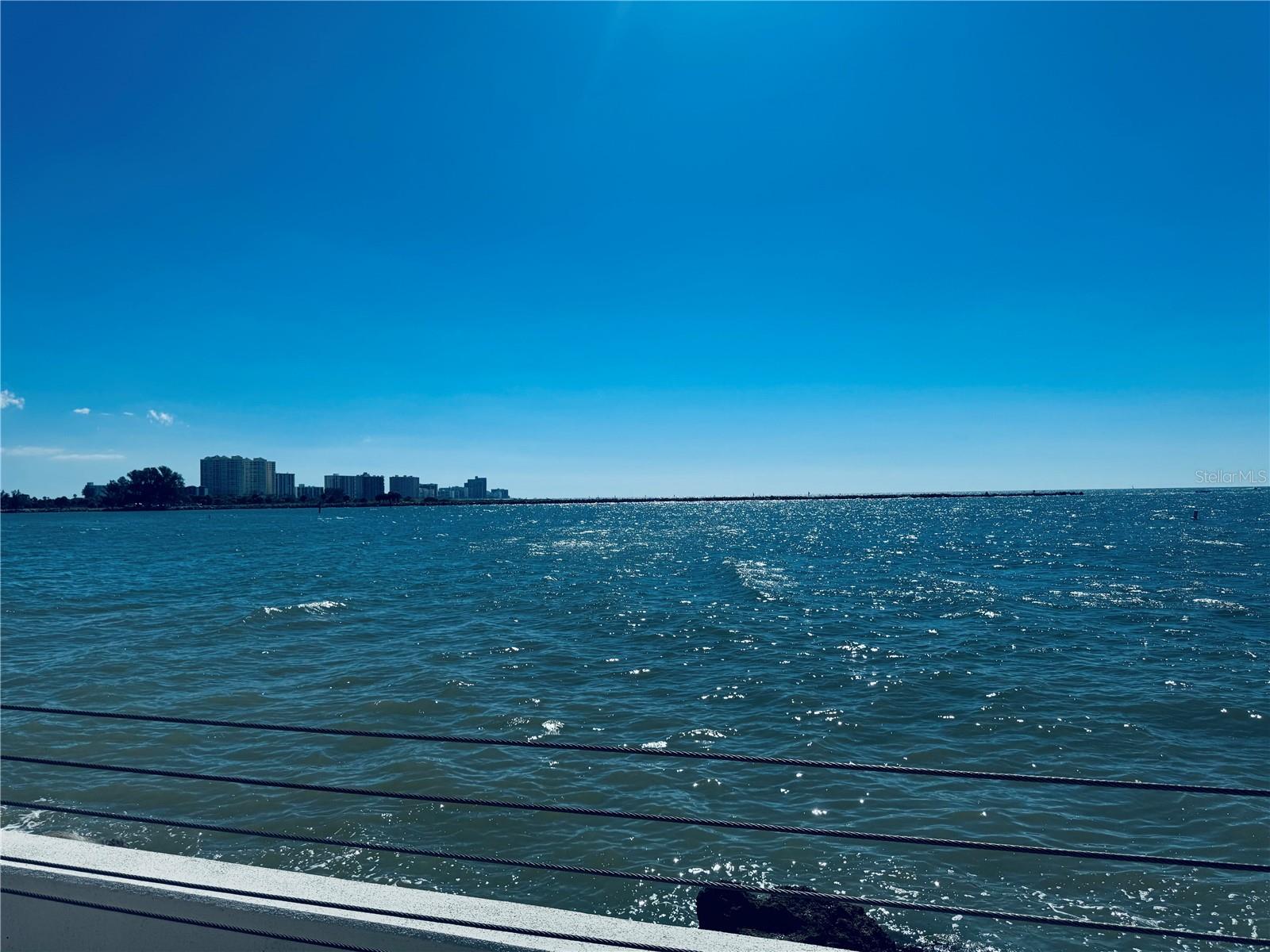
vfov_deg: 56.8
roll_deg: +1.3
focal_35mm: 24
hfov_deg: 71.6
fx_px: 881
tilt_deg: -0.8
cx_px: 635
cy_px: 476
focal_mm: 6.76
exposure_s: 1/12346
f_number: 1.78
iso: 64
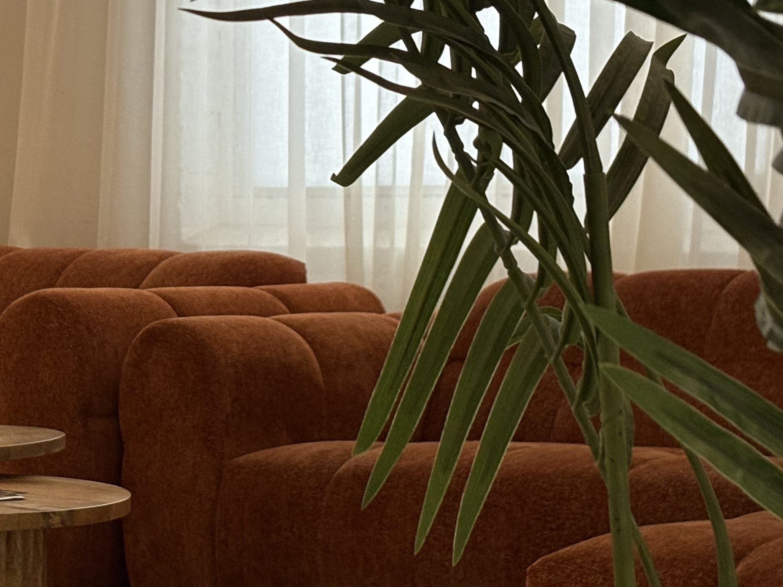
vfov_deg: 13.5
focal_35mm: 110
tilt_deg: -0.7
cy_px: 246
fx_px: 2488
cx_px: 110
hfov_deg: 17.7
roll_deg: +0.7
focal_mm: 5.96
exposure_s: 1/33
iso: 250
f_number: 1.6
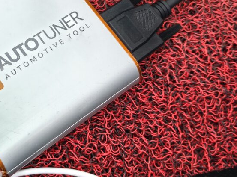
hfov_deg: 29.5
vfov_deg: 23.2
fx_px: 431
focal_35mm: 63
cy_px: 61
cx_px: 24
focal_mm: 6.57
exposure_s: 1/33.3
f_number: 1.6
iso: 500
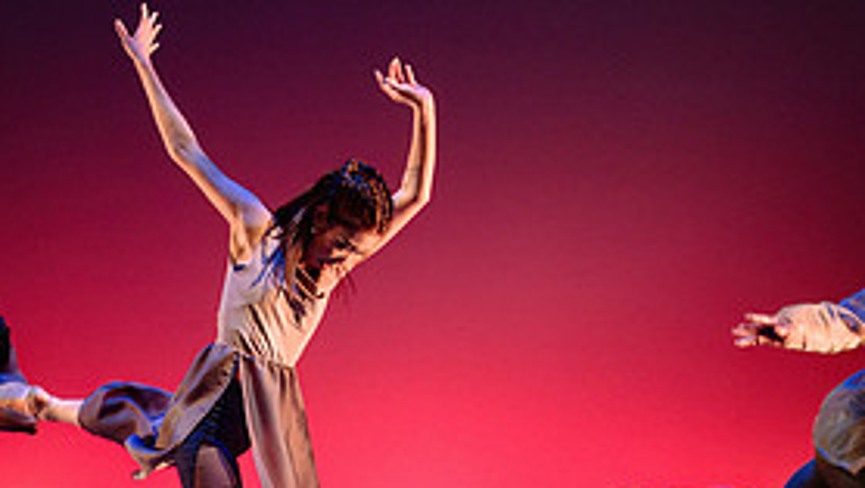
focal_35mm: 61
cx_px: 427
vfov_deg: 19.5
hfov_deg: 34.3
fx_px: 1400
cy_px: 408
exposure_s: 1/400
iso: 1000
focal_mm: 24
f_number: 1.4
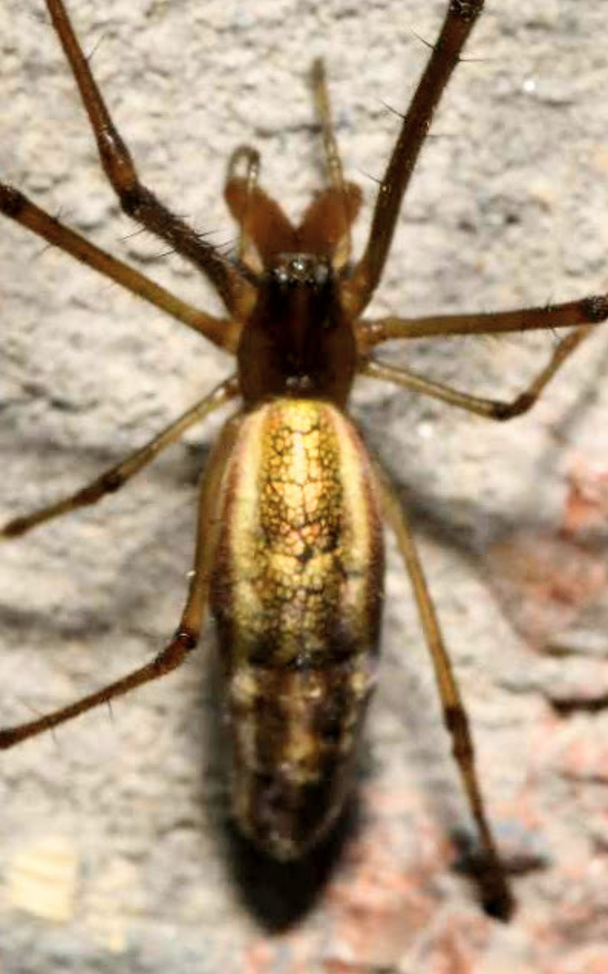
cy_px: 487
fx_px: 4286
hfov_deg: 8.1
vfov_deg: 13.0
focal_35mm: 162
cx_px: 314
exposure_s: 1/60
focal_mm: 105
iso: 250
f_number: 32
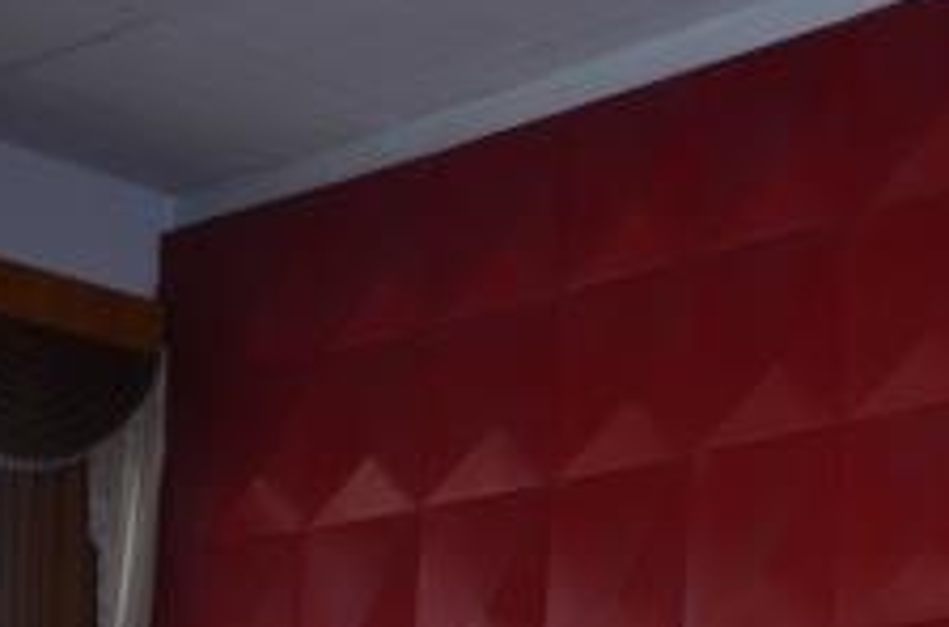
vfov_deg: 12.9
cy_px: 540
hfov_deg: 19.0
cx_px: 924
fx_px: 2760
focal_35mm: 105
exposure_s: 1/60
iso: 100
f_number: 4.5
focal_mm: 35
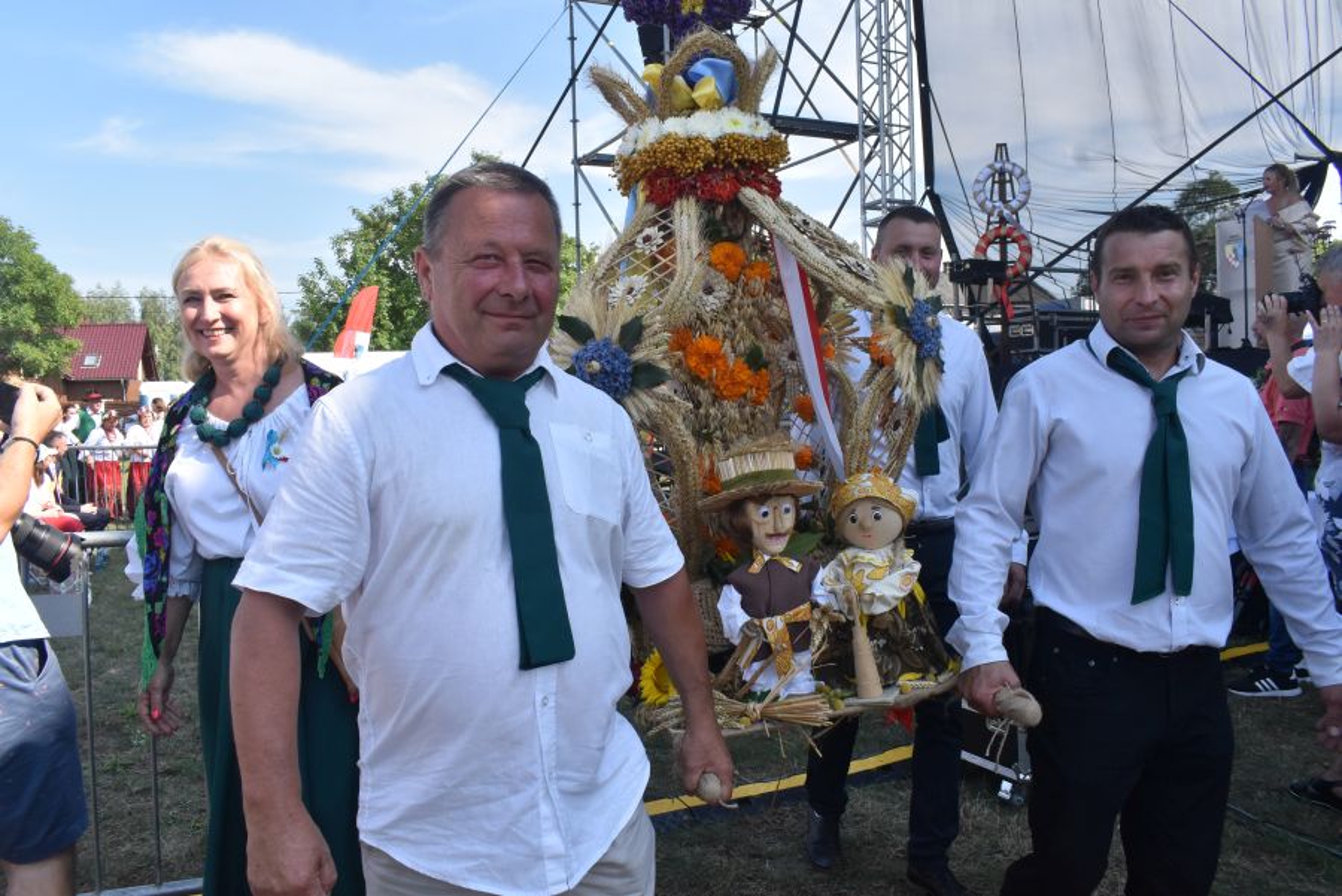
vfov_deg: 48.0
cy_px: 448
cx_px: 671
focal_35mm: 27
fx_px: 1007
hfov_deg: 67.4
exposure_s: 1/640
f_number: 13
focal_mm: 18
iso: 800
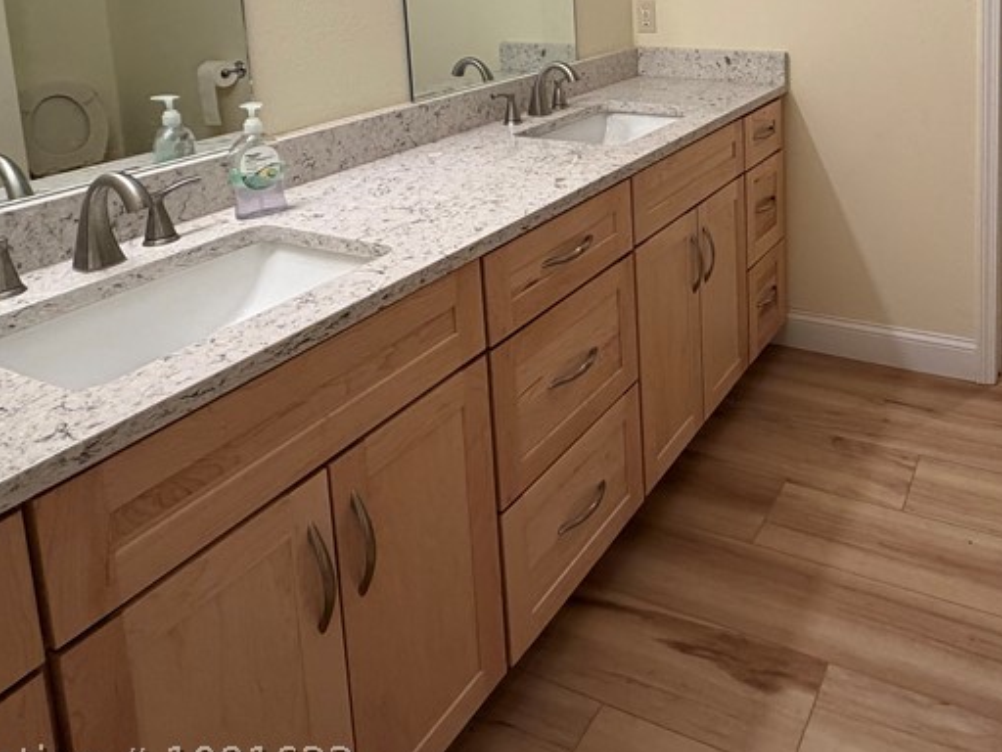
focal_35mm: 28
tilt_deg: -7.0
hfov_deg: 60.2
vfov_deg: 44.2
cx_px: 746
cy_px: 43
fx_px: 810
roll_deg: +2.5
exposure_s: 1/60
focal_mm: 2.22
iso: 250
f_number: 2.2
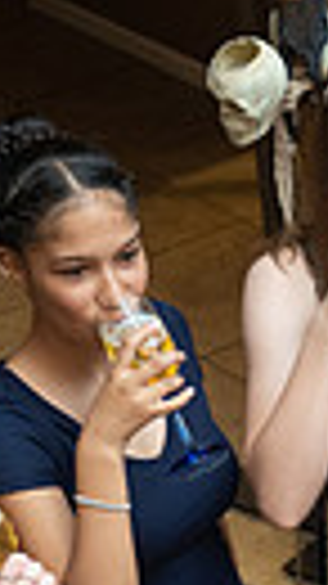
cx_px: 764
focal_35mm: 159
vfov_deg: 13.2
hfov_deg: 7.2
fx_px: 2462
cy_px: 709
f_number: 4
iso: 1600
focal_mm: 34
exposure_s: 1/50
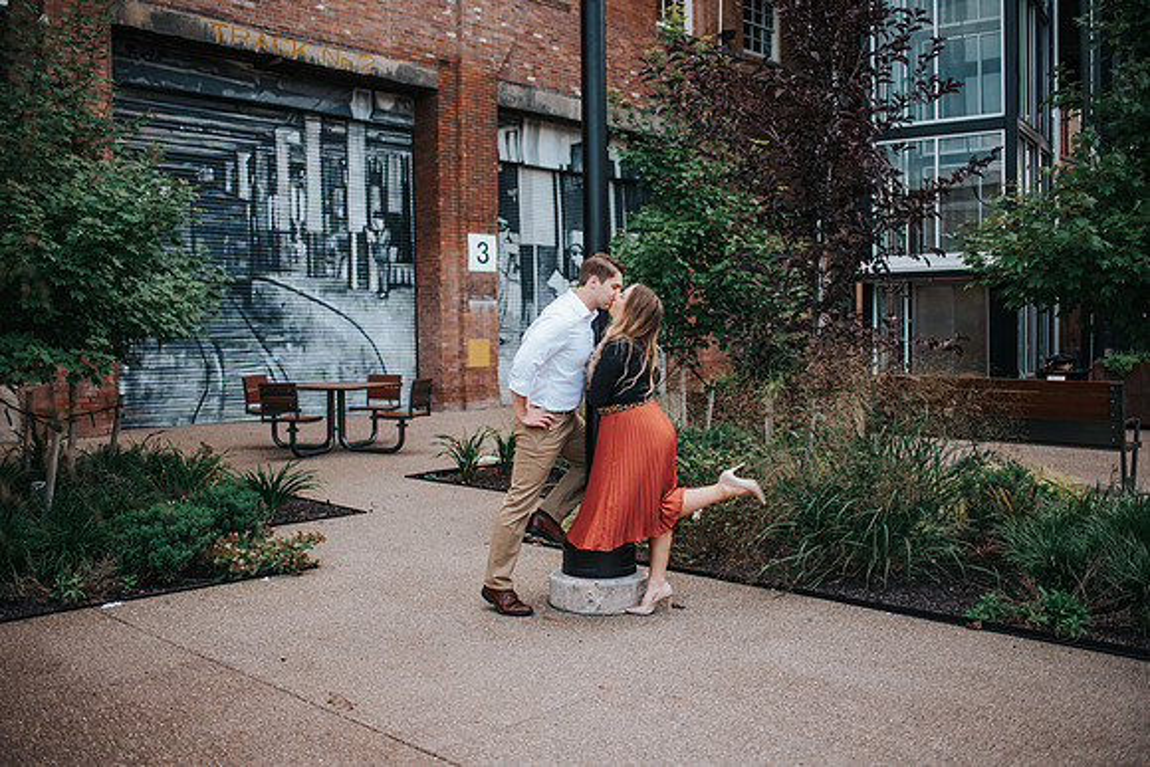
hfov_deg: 54.4
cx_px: 575
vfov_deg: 37.9
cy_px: 384
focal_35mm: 35
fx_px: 1118
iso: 500
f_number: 1.8
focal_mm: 35
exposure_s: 1/800
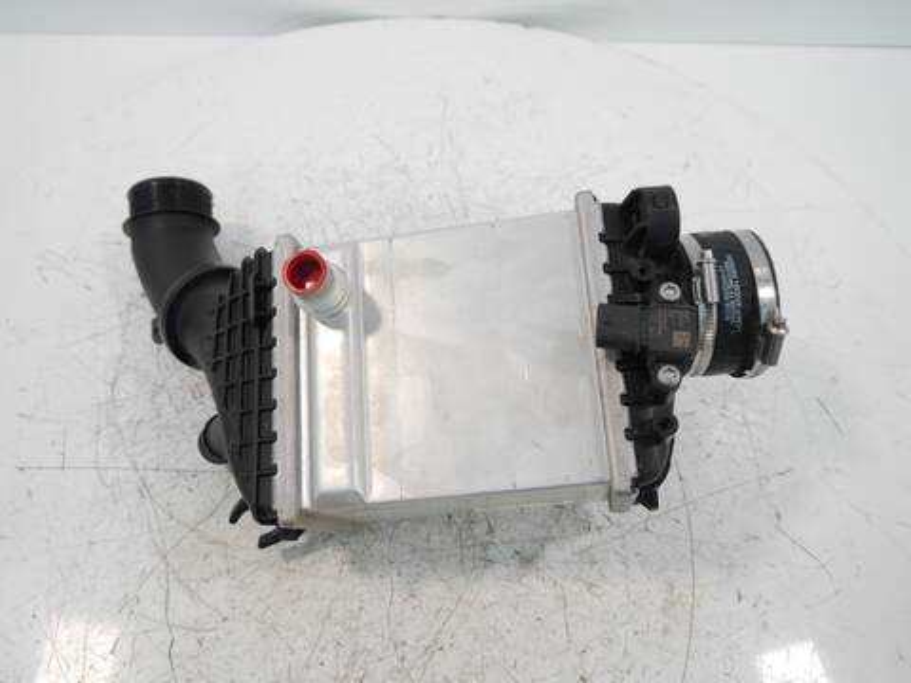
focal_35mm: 30
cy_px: 342
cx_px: 456
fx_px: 790
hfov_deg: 60.0
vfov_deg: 46.8
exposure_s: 1/60
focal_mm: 15
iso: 320
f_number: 3.5
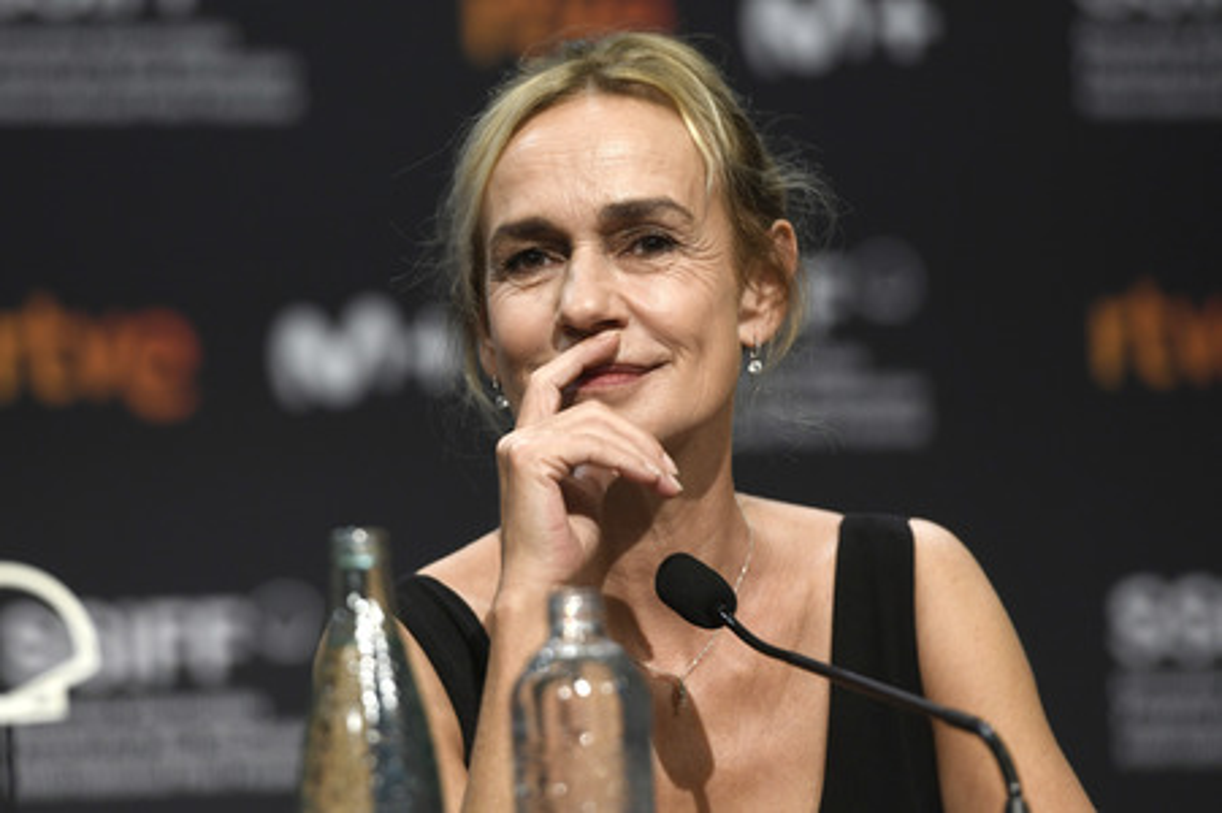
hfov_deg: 10.3
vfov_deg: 6.9
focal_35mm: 200
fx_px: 6784
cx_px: 611
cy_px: 406
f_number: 3.5
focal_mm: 200
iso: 1000
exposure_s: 1/250
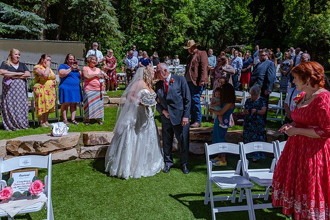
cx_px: 165
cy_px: 110
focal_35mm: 25
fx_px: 231
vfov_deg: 51.0
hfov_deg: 71.1
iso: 160
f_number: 6.3
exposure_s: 1/500
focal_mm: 24
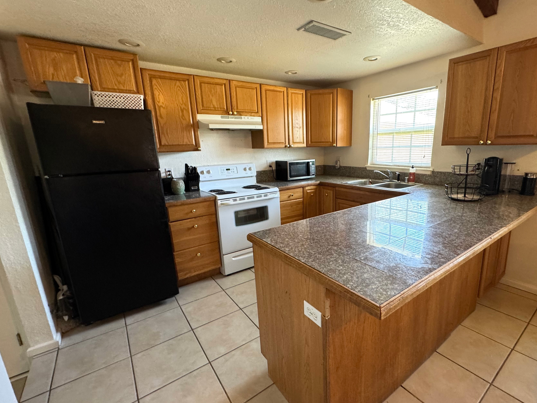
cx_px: 304
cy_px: 208
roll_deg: +1.3
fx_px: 264
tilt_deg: -14.7
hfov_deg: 90.5
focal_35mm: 17
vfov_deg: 74.7
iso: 320
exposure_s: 1/60
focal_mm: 2.22
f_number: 2.2
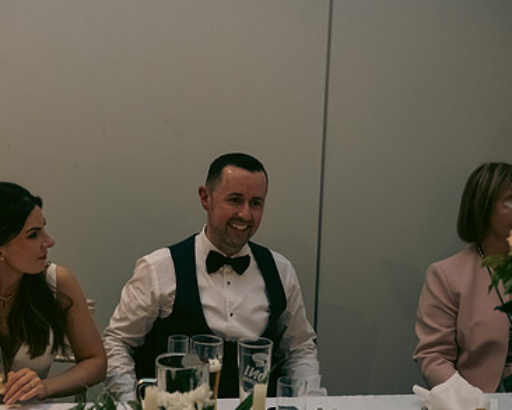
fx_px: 1016
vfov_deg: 22.8
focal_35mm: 67
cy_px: 257
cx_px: 141
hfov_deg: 28.0
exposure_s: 1/160
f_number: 3.5
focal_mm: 45
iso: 2000
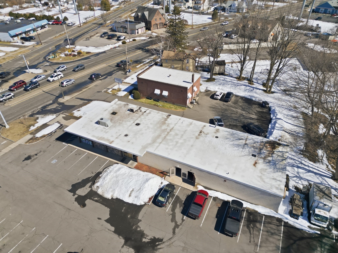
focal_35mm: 24
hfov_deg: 71.6
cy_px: 126
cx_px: 169
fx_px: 234
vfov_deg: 56.8
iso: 120
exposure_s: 1/6000
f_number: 1.7
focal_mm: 6.7
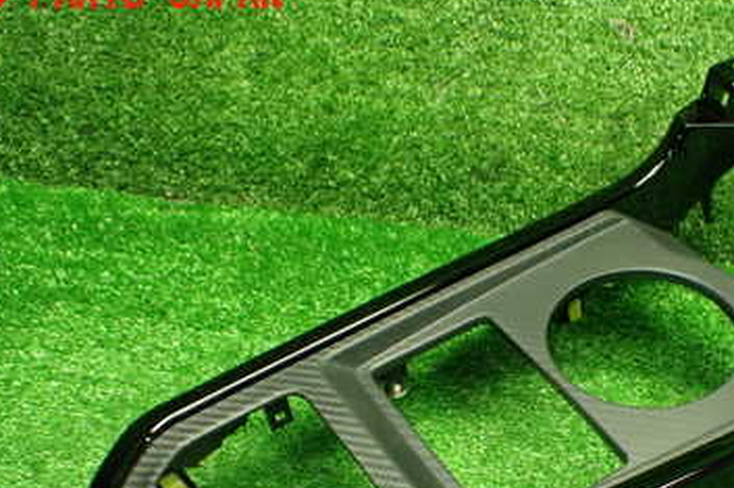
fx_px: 1080
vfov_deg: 24.8
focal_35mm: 53
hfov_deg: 36.8
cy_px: 436
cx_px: 528
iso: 800
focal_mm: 5.4
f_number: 2.3
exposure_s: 1/80
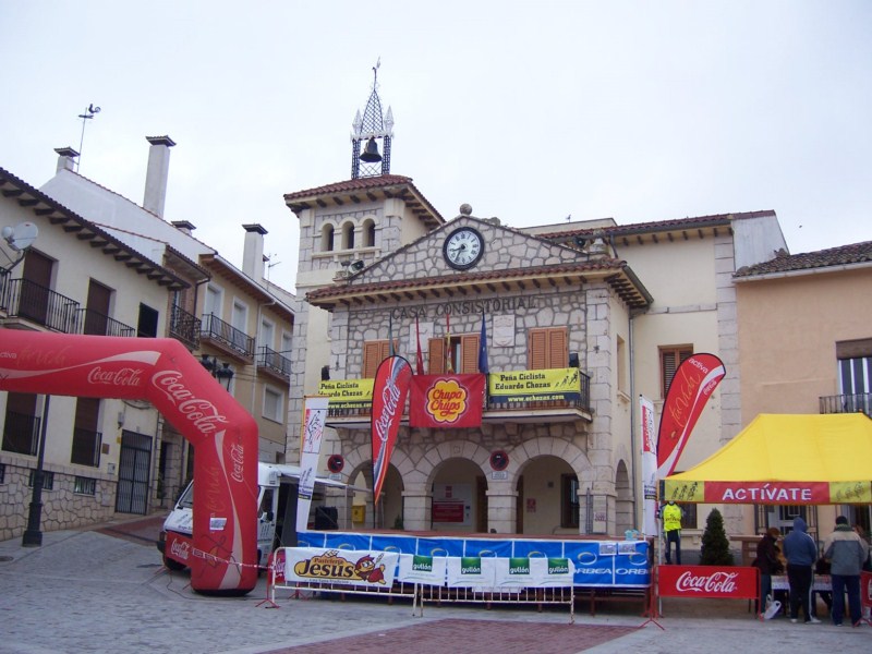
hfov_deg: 51.4
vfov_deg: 39.7
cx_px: 436
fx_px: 907
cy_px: 327
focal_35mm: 36
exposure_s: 1/125
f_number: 2.8
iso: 80
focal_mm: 6.2
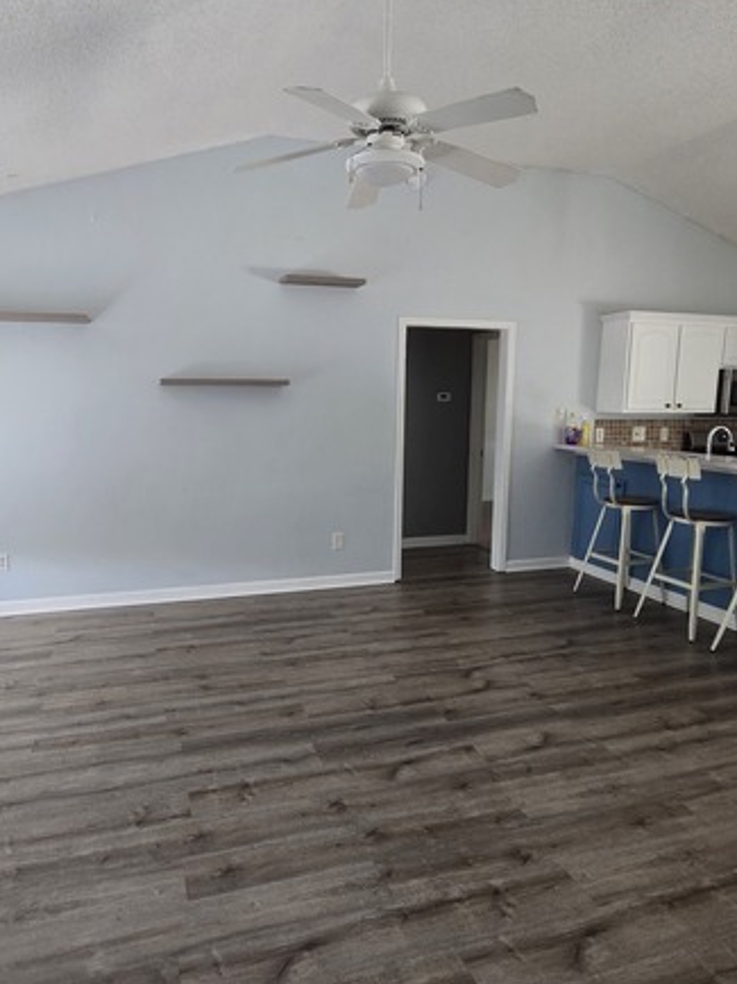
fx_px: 568
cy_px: 480
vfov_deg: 81.8
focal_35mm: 20
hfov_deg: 65.8
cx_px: 331
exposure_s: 1/60
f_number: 2.2
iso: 200
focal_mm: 2.2
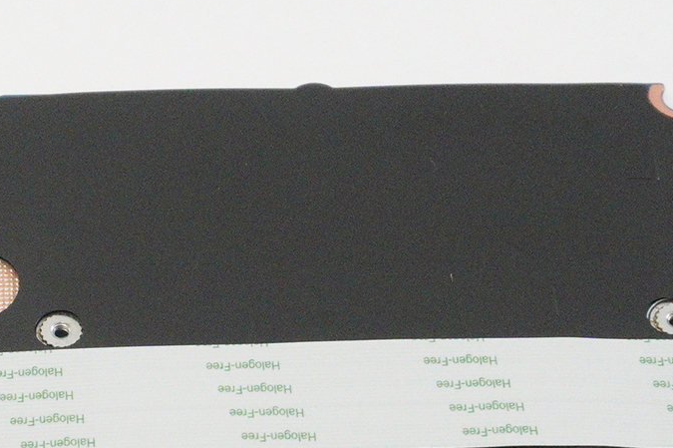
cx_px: 4
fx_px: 2594
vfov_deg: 9.8
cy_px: 431
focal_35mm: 139
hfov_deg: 14.6
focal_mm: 25
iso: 5000
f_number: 6.3
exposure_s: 1/200
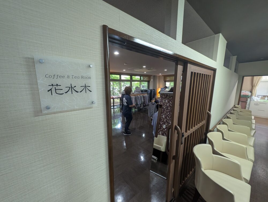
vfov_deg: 94.6
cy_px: 101
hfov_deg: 110.5
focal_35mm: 12
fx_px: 93
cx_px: 134
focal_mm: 2.23
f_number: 1.95
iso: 177
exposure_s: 1/47.1
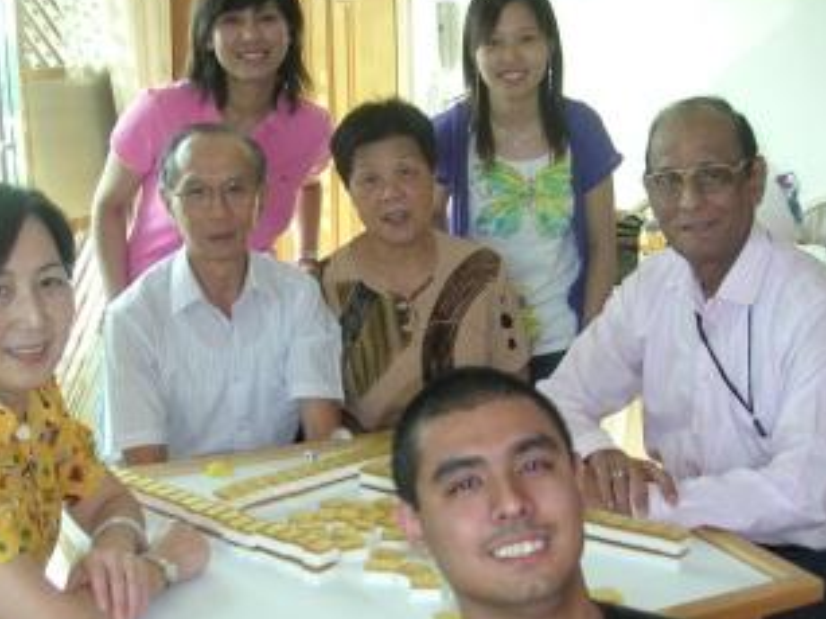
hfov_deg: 35.5
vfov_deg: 27.0
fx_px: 1288
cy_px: 326
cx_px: 363
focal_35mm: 54
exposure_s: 1/45
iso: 100
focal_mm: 5.7
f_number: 2.8
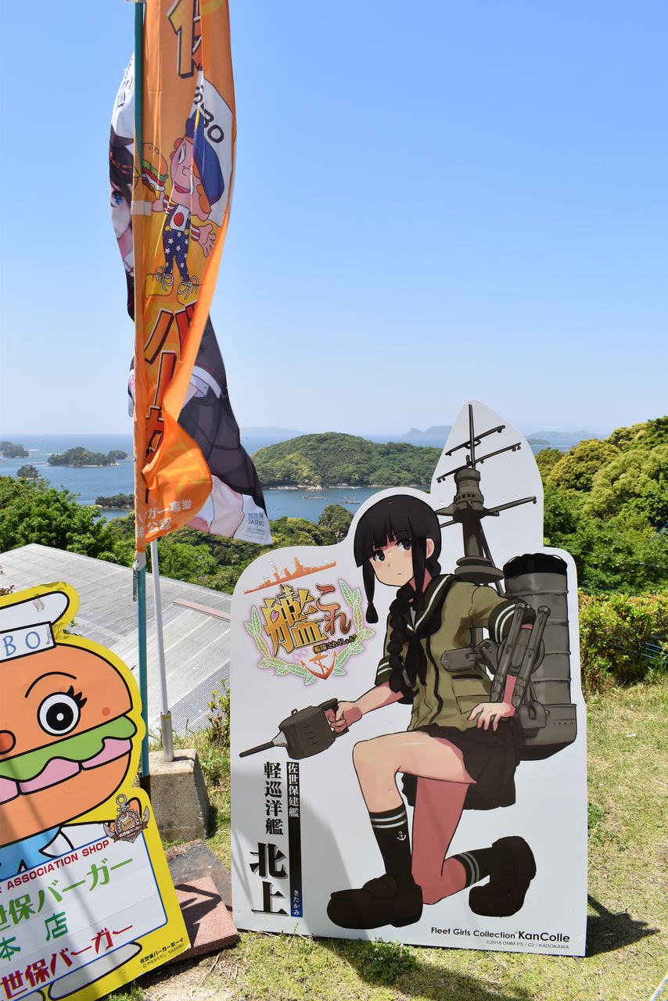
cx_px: 334
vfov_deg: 67.4
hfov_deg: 48.0
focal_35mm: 27
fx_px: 751
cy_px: 500
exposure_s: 1/400
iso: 200
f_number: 10
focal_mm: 18
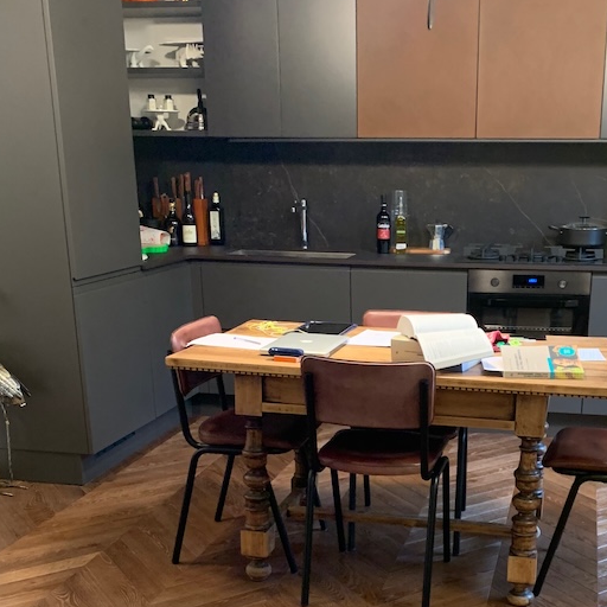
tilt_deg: -16.9
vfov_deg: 36.0
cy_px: 449
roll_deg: -0.5
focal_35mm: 46
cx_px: 404
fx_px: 913
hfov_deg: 36.4
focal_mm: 4.25
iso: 320
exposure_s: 1/33
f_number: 1.8
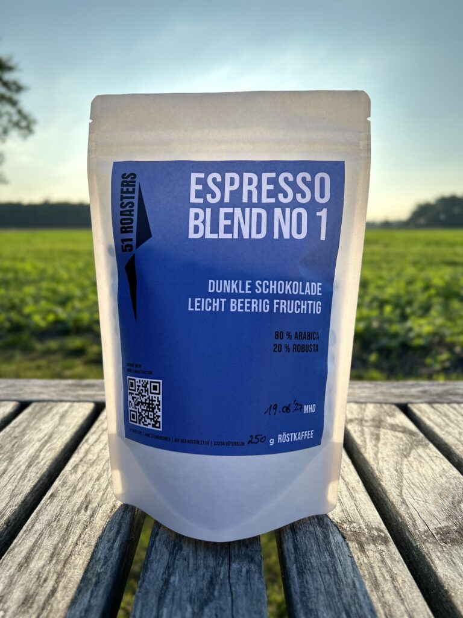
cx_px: 232
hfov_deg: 53.1
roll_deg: -0.2
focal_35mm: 26
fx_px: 464
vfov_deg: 67.3
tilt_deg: -9.5
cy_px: 309
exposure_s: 1/1838
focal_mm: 5.7
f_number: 1.5
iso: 50
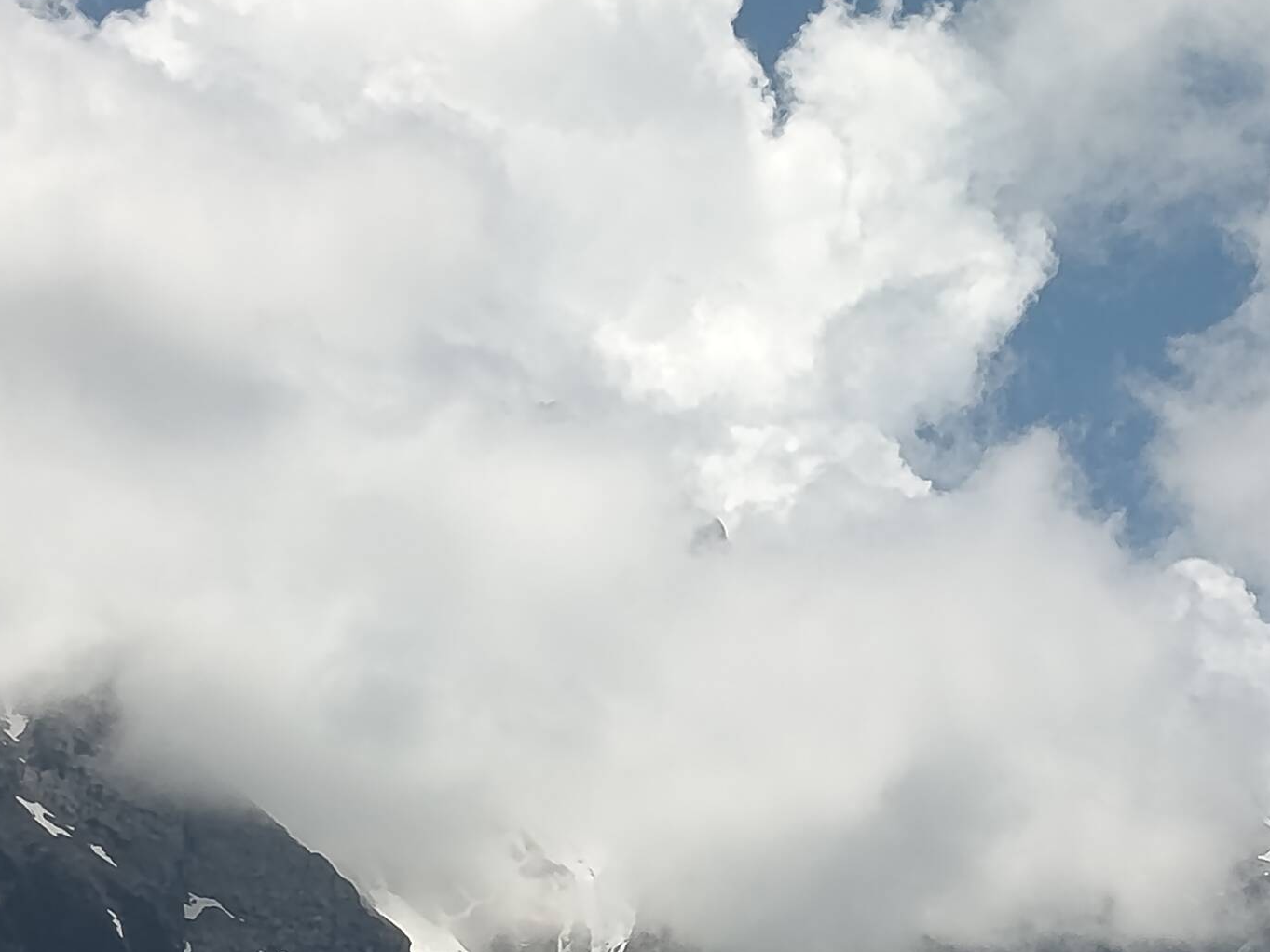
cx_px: 1038
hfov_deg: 10.7
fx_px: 6787
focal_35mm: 185
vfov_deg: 8.0
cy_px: 717
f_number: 1.7
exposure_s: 1/1127
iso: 51
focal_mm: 5.27
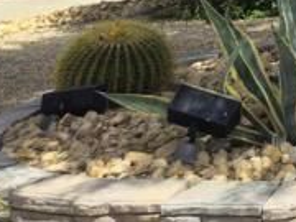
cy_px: -296
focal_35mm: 131
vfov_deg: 10.0
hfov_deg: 12.3
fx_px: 1120
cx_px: 687
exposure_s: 1/2151
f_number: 1.8
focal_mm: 5.4
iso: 25
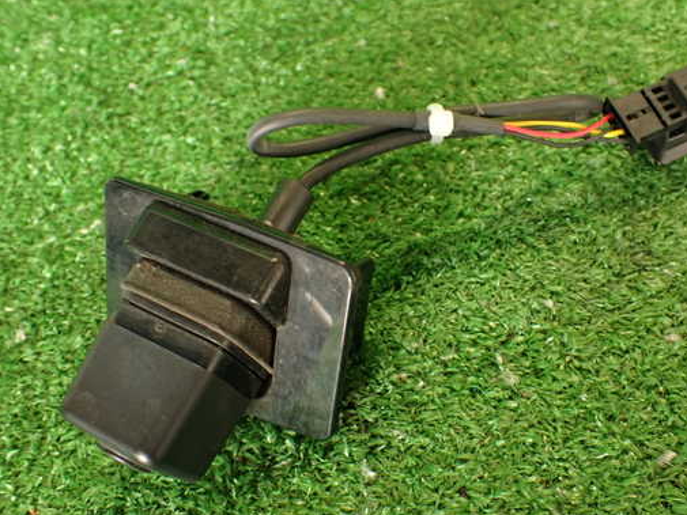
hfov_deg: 48.9
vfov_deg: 37.7
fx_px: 754
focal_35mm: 38
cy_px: 260
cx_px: 385
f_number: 2.4
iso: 250
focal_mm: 5.79
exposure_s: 1/30
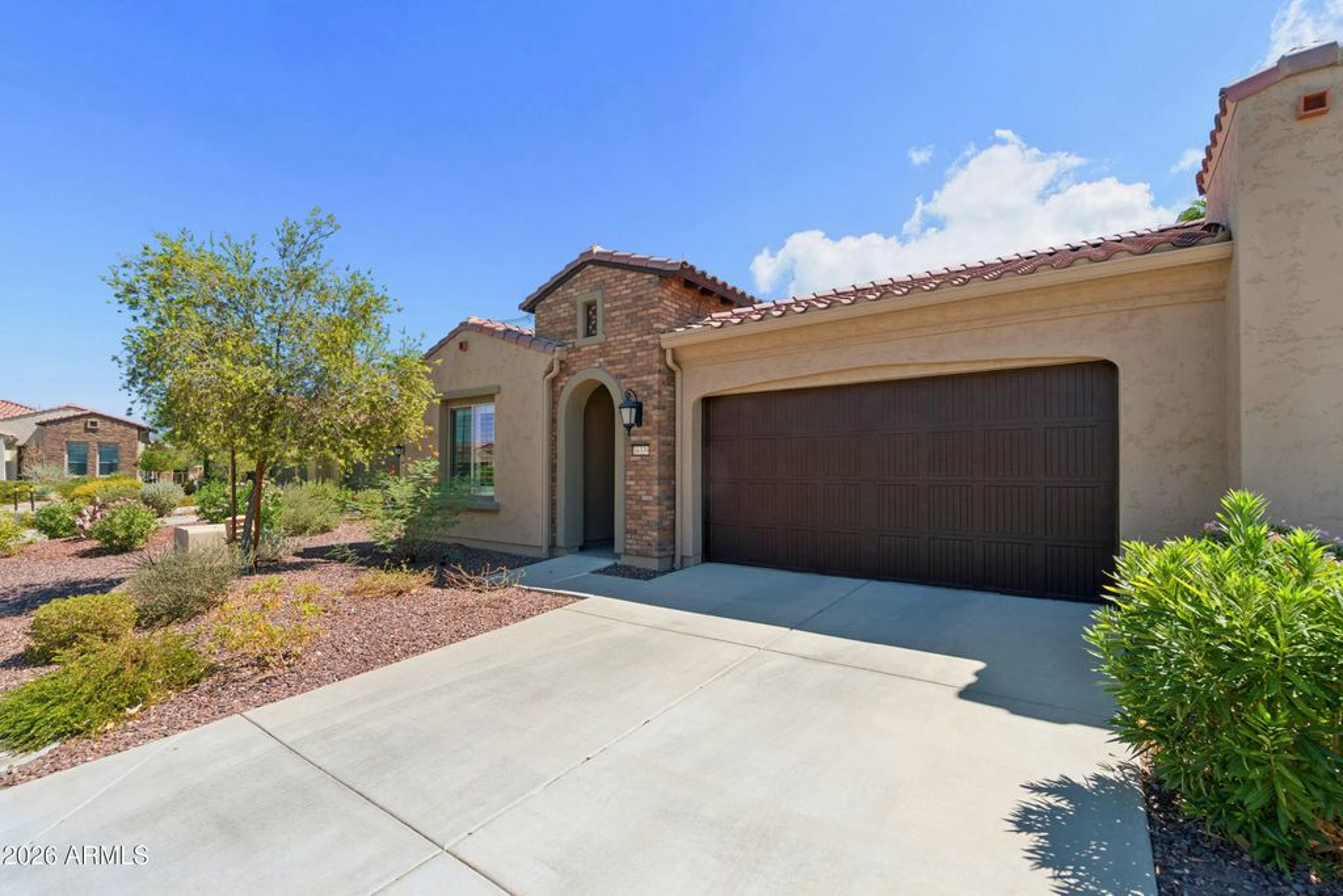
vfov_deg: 77.3
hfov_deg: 100.4
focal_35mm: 15
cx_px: 672
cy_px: 448
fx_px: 560
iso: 100
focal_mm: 10
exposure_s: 1/200
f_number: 8
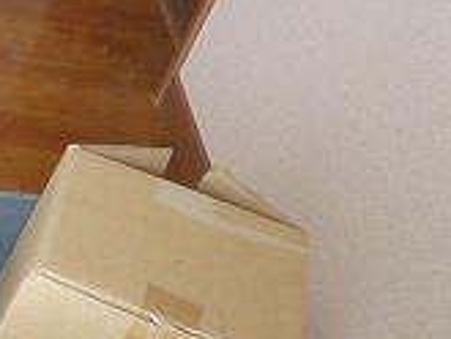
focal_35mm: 95
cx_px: -487
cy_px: 271
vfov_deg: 15.5
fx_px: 1239
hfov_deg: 15.7
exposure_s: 1/60
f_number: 4
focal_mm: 7
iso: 320
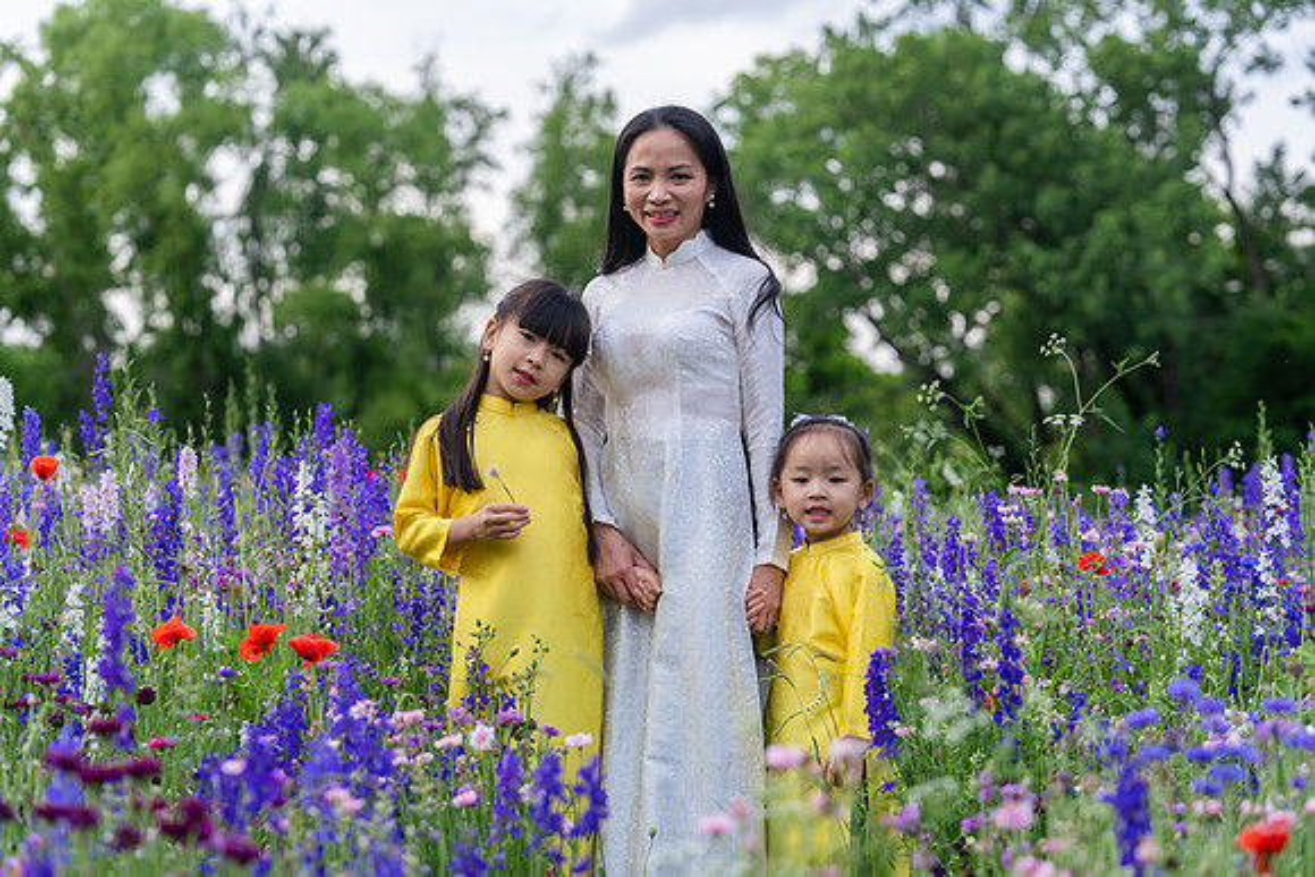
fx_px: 3179
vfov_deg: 15.7
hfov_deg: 23.4
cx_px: 658
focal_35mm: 87
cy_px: 438
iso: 320
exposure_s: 1/400
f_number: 4
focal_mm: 87
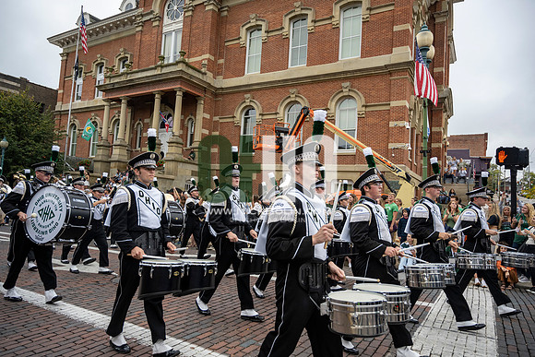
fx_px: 357
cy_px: 178
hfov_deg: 73.7
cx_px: 268
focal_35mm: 24
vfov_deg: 53.2
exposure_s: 1/1600
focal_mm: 24
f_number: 4
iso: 800
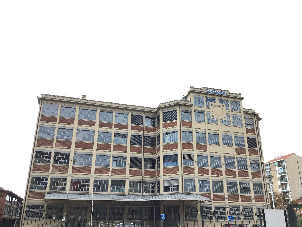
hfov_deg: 58.4
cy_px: 114
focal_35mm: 31
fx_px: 270
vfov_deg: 45.4
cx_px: 151
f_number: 2.4
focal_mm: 3.3
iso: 25
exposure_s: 1/494
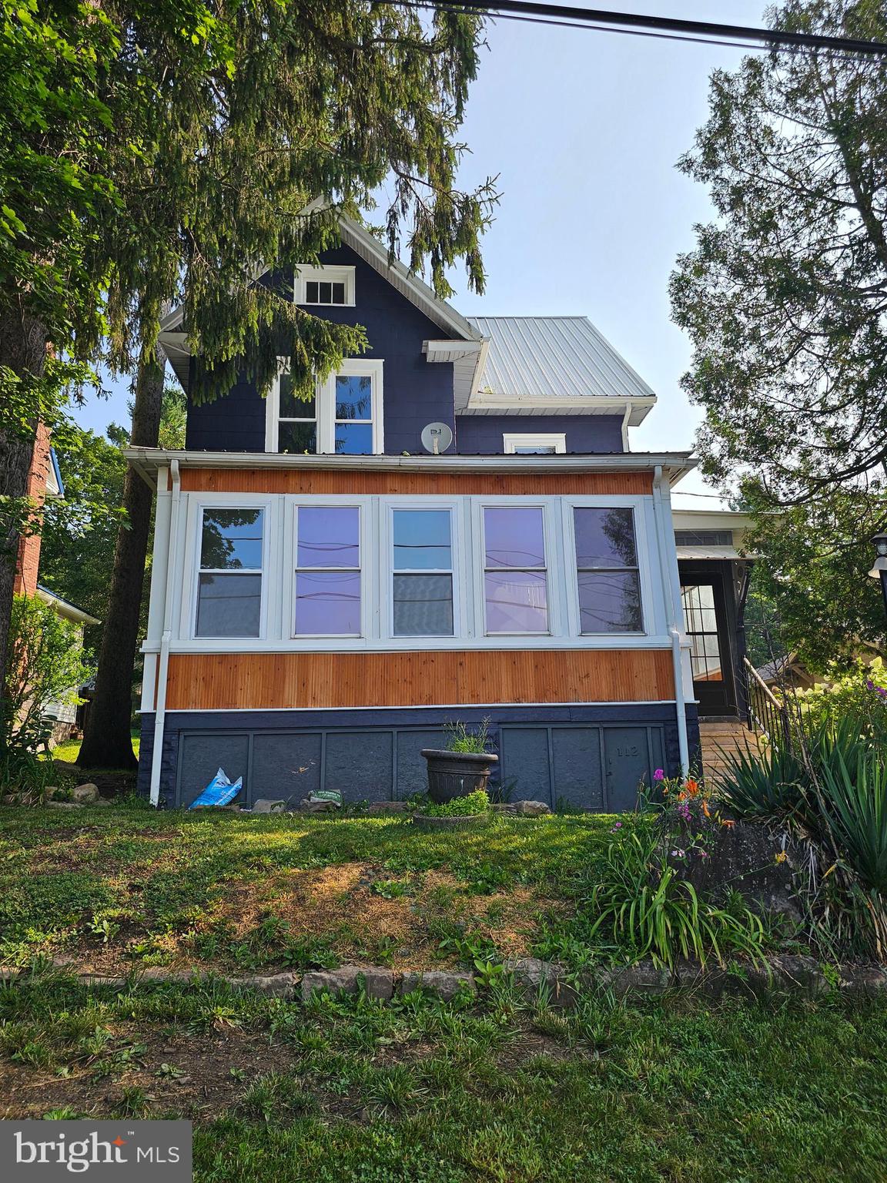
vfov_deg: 73.9
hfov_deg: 58.9
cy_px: 592
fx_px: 786
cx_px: 444
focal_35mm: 23
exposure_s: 1/345
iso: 10
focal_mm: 6.3
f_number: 1.7
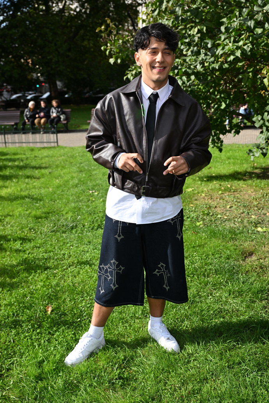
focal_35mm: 41
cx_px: 134
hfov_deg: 32.6
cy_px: 202
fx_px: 460
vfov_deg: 47.4
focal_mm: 41
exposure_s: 1/800
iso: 200
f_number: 5
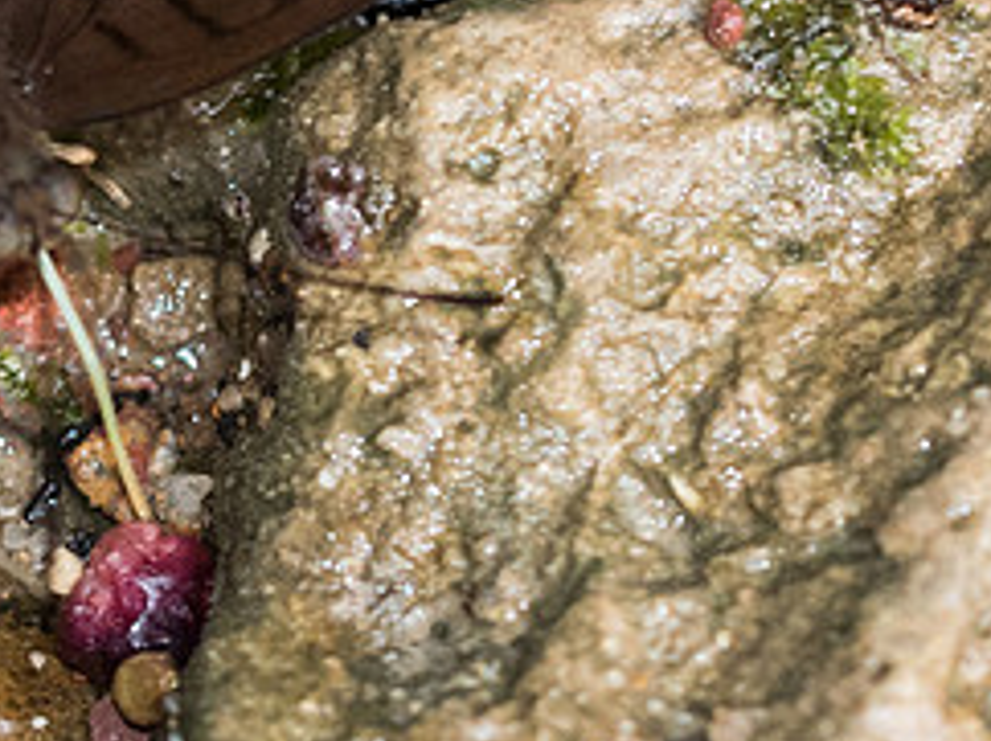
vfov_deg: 1.1
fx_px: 39582
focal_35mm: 1384
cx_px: -33
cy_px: -165
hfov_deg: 1.4
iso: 800
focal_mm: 150
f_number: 4
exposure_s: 1/250
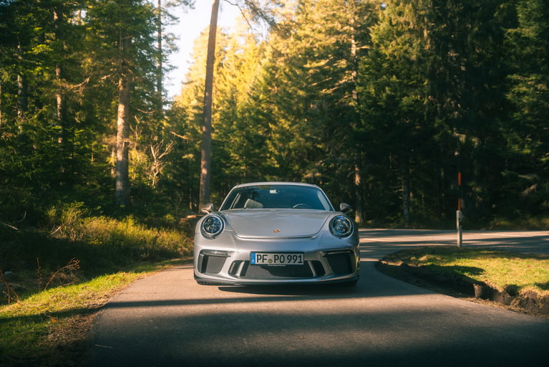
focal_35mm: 38
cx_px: 274
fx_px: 580
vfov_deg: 35.1
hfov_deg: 50.7
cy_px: 184
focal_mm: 38
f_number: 2.8
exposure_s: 1/320
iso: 200
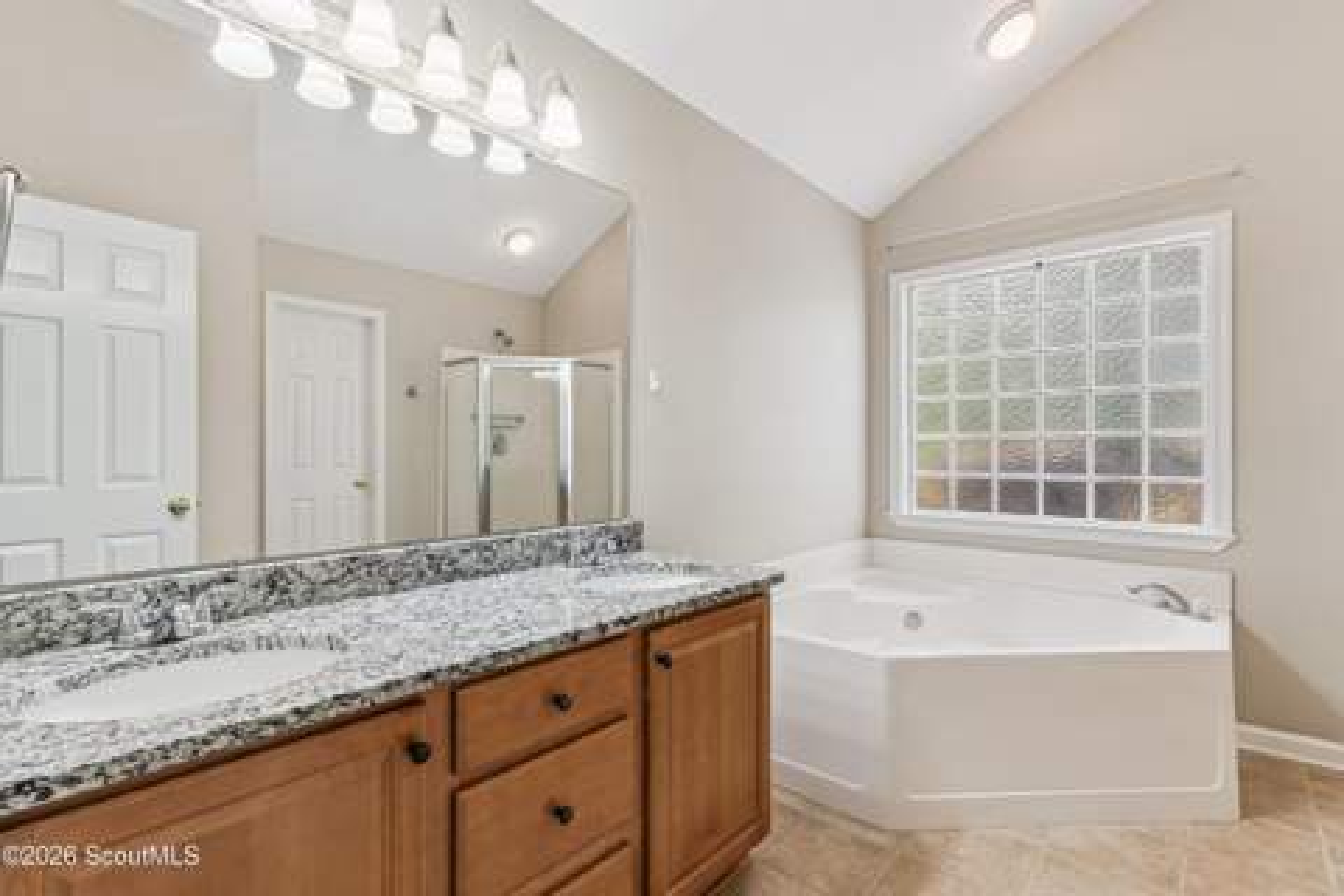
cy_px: 448
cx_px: 672
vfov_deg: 70.4
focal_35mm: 17
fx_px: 635
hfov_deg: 93.3
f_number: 8
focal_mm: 17
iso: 250
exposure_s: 1/25
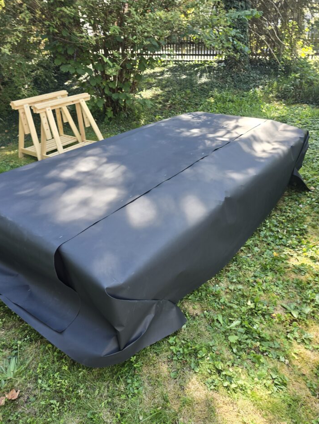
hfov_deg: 54.9
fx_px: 307
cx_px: 157
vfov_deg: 69.4
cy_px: 213
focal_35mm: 25
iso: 100
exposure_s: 1/180
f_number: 1.7
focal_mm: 6.3
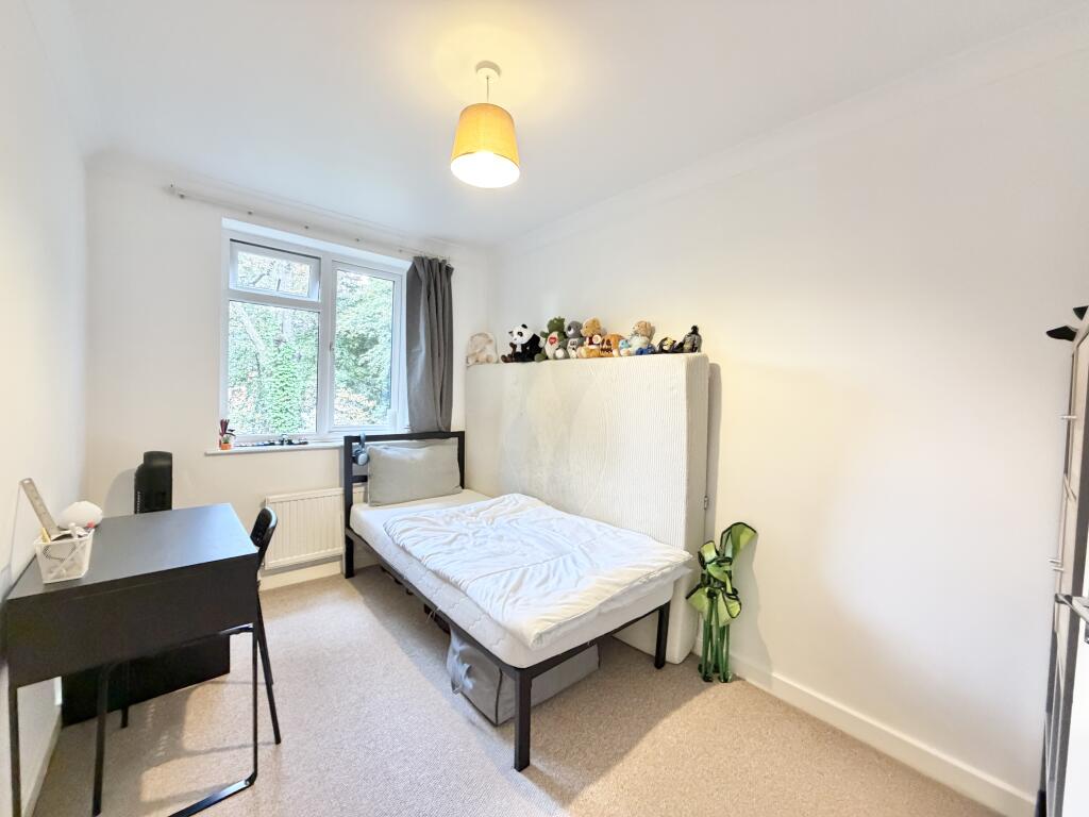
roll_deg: -2.5
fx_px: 440
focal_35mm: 14
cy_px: 408
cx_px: 544
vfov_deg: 85.7
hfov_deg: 102.1
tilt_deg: -0.9
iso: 500
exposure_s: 1/50
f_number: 2.2
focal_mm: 2.22
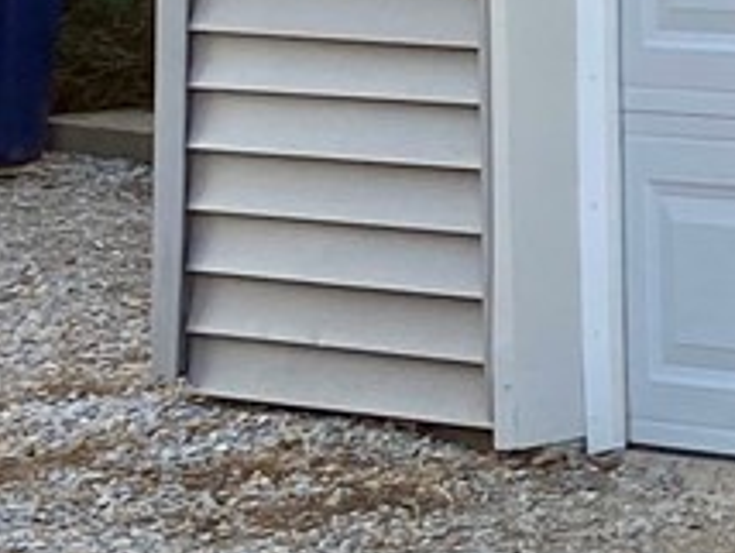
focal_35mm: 194
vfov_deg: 7.6
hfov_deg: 8.5
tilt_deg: -1.9
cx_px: 2219
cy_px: -192
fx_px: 4124
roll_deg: +0.9
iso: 32
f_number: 1.8
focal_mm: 4.25
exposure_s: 1/579
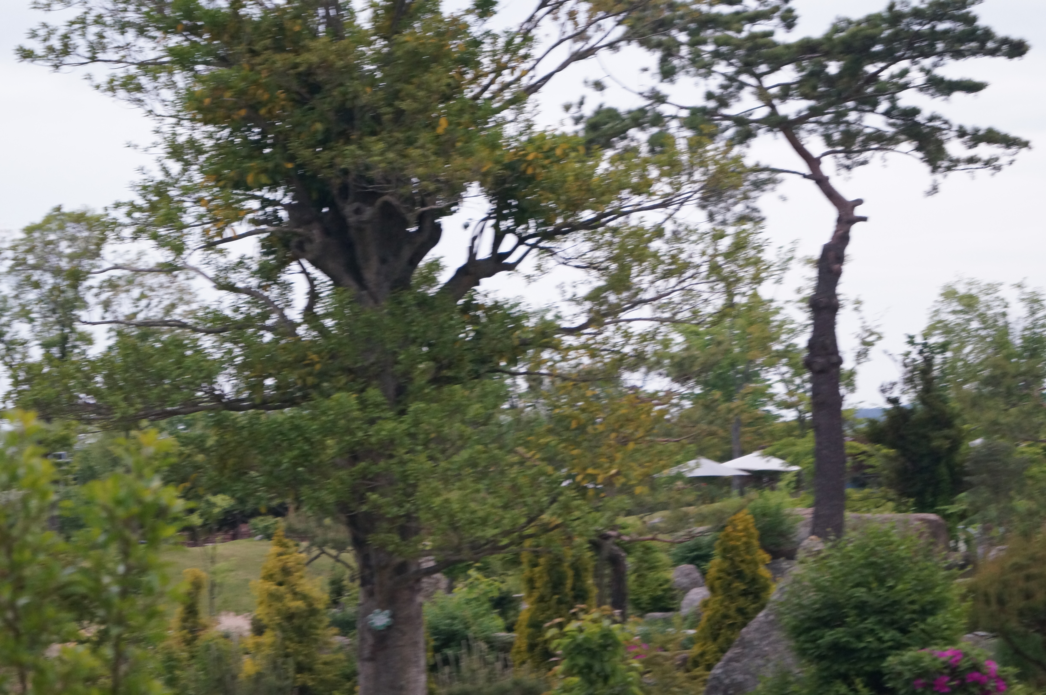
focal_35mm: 82
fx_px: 2394
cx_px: 523
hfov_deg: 24.6
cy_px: 348
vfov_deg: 16.5
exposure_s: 1/100
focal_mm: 55
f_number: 5.6
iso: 1250
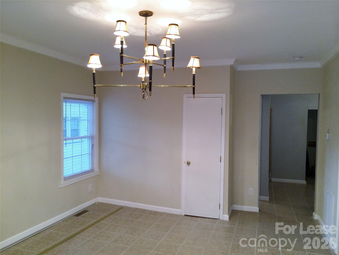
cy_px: 128
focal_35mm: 30
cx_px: 170
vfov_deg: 46.8
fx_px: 294
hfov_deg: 60.0
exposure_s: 1/30
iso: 64
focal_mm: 4.12
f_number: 2.2
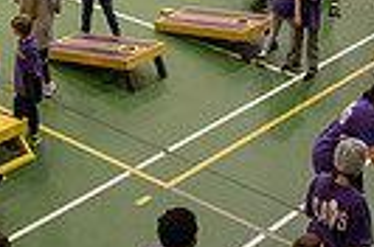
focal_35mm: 105
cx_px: 25
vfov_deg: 12.6
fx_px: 1088
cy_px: -52
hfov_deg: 19.1
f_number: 3.5
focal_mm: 24
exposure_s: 1/200
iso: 4000
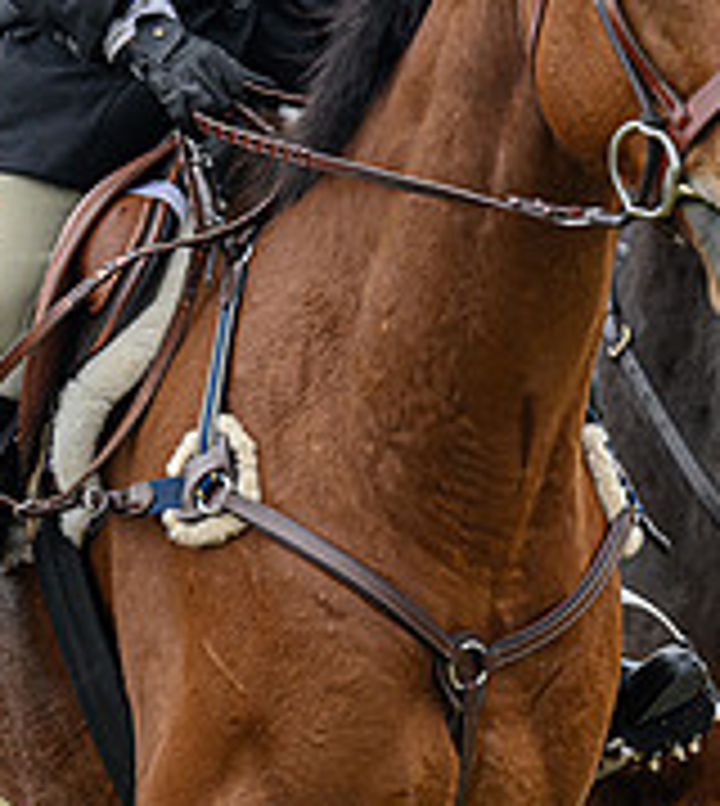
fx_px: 11810
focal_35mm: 473
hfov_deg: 3.5
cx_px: 738
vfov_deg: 3.9
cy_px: 185
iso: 500
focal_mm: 140
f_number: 3.5
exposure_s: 1/800
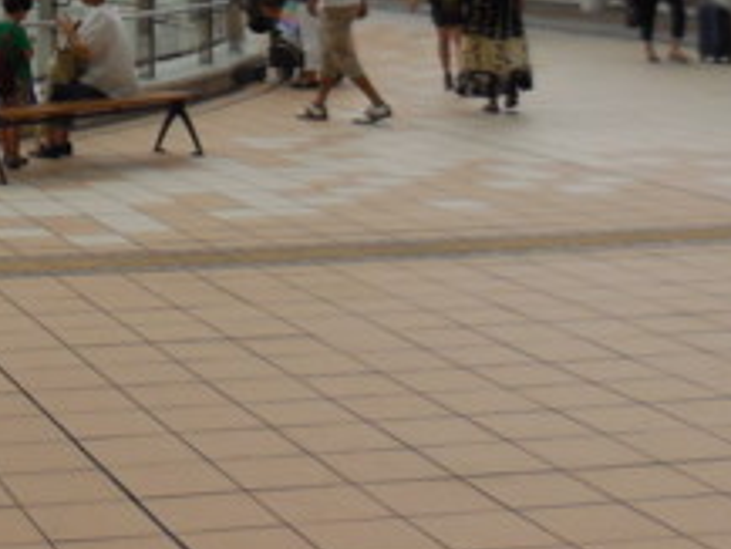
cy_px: -259
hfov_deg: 20.3
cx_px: -67
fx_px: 1944
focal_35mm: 92
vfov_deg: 15.0
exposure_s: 1/640
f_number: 3.1
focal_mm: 4.5
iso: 125
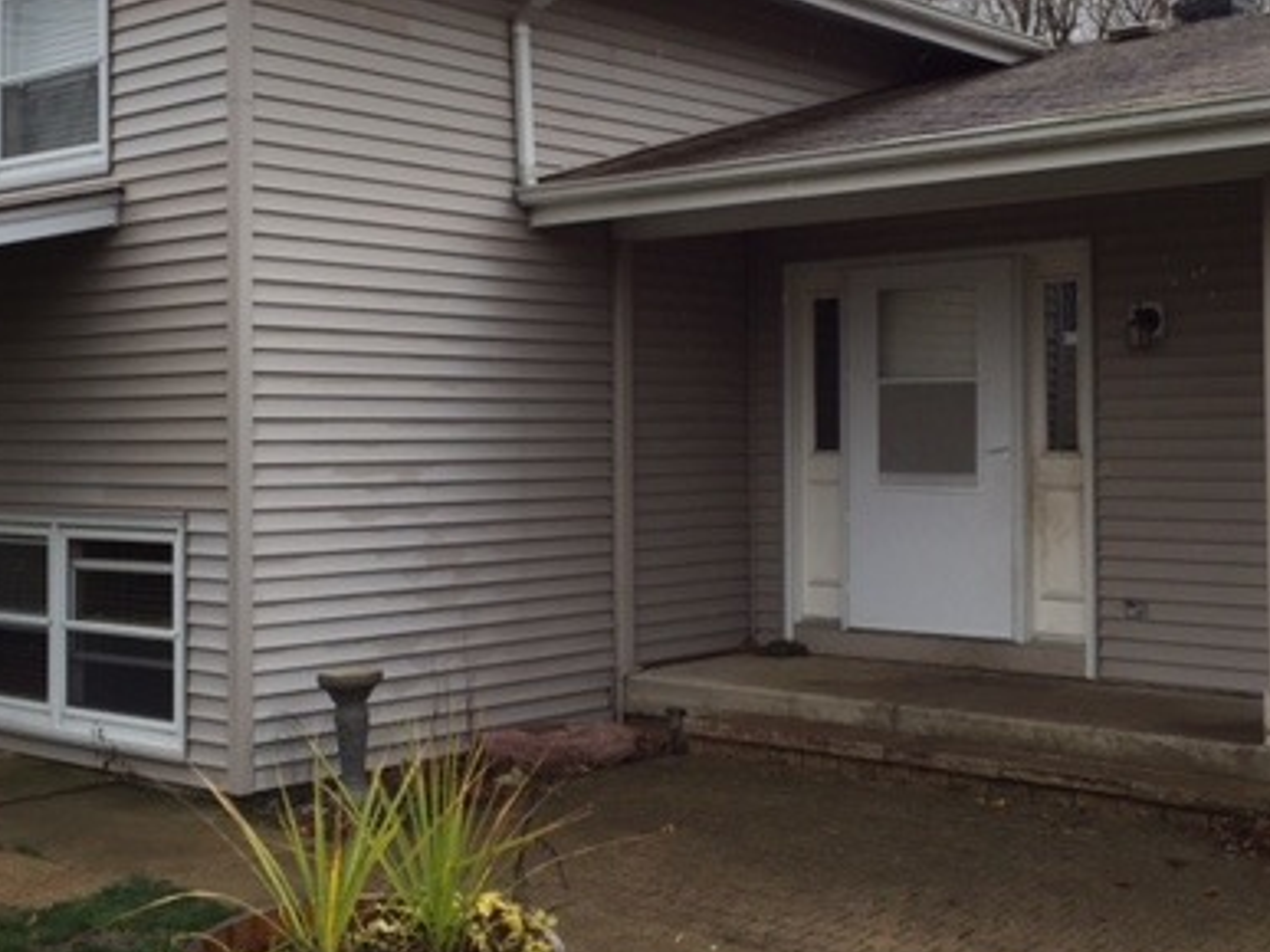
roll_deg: +0.2
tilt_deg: +2.8
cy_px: 417
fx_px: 1760
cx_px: 660
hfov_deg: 39.7
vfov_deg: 30.2
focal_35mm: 48
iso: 32
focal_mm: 4.15
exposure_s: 1/494
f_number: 2.2
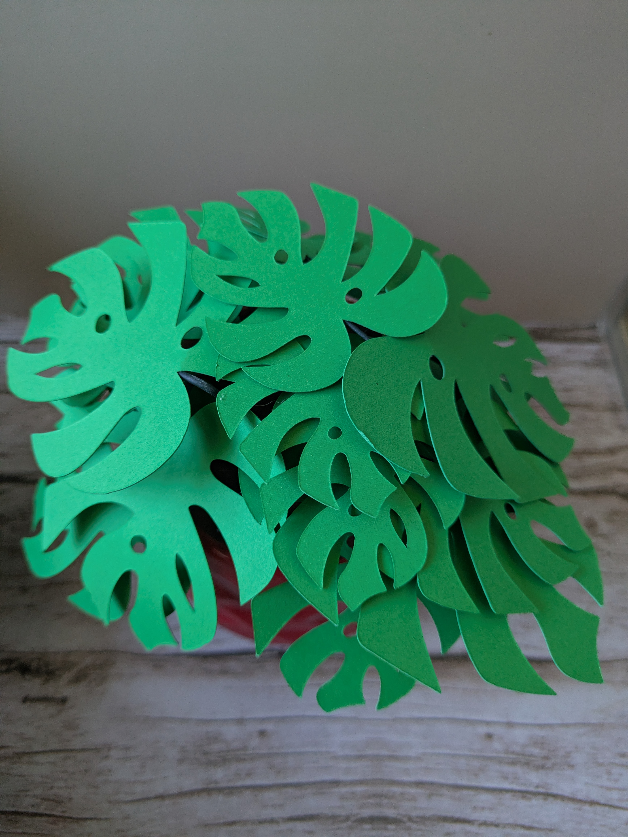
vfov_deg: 69.4
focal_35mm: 25
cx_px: 314
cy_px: 418
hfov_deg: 54.9
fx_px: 604
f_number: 1.89
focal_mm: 5.43
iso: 420
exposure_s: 1/100
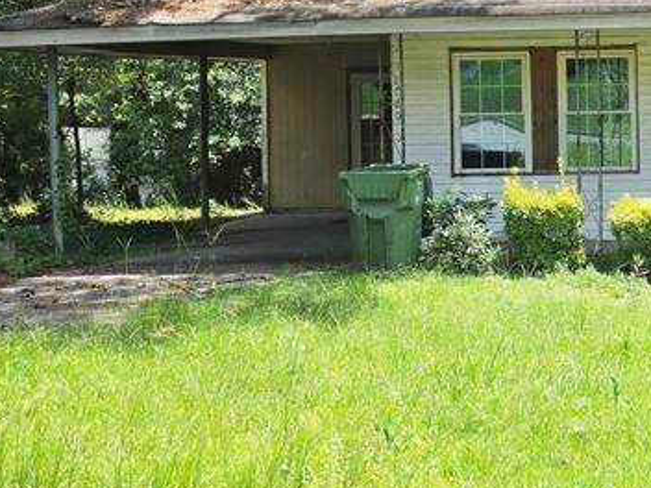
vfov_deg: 21.7
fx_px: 1260
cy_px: 100
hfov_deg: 27.1
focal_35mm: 67
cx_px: 673
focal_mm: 6.5
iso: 64
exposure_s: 1/3333
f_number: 1.4
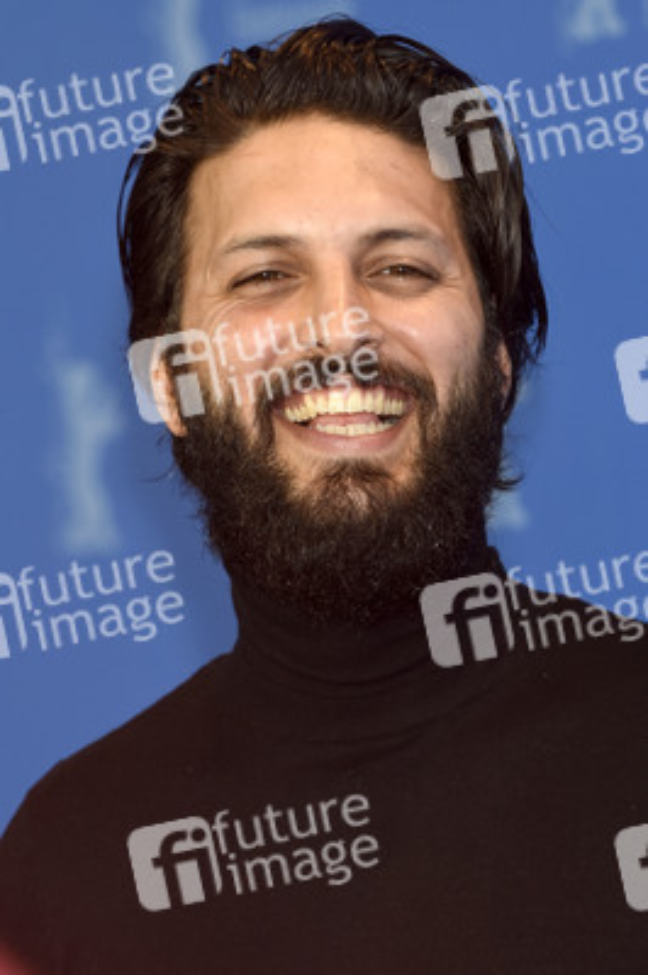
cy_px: 488
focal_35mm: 218
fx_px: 5882
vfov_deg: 9.5
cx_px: 324
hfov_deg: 6.3
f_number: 3.2
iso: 640
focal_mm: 145
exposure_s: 1/400
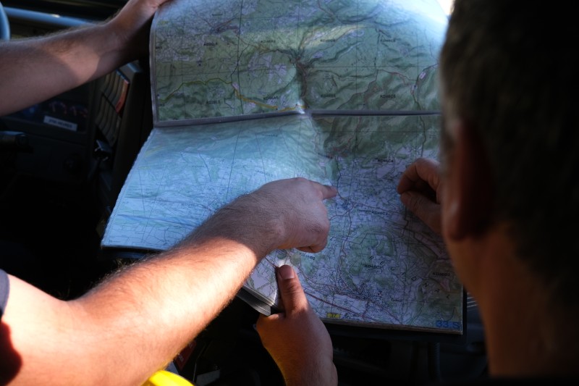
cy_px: 193
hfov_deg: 42.8
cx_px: 290
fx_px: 740
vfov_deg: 29.2
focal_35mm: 46
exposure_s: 1/200
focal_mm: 30.8
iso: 400
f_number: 4.5
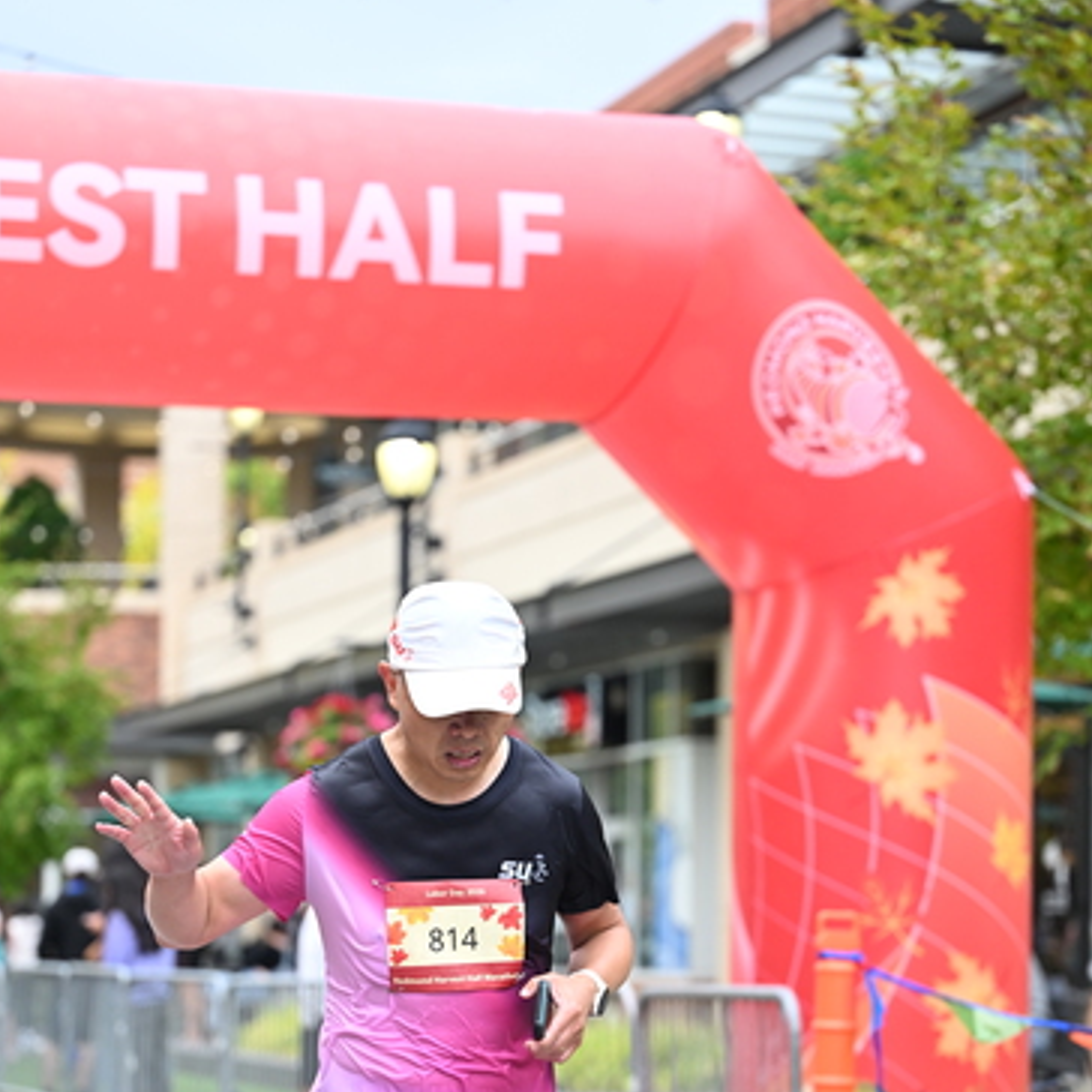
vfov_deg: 16.7
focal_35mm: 104
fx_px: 3712
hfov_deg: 16.7
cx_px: 544
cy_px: 786
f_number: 2.8
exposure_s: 1/2000
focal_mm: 81
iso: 1000
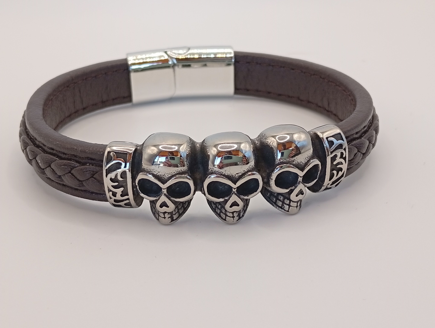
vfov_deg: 29.2
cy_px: 164
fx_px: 629
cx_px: 218
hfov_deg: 38.1
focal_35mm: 50
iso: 50
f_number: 1.8
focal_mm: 3.98
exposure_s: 1/225
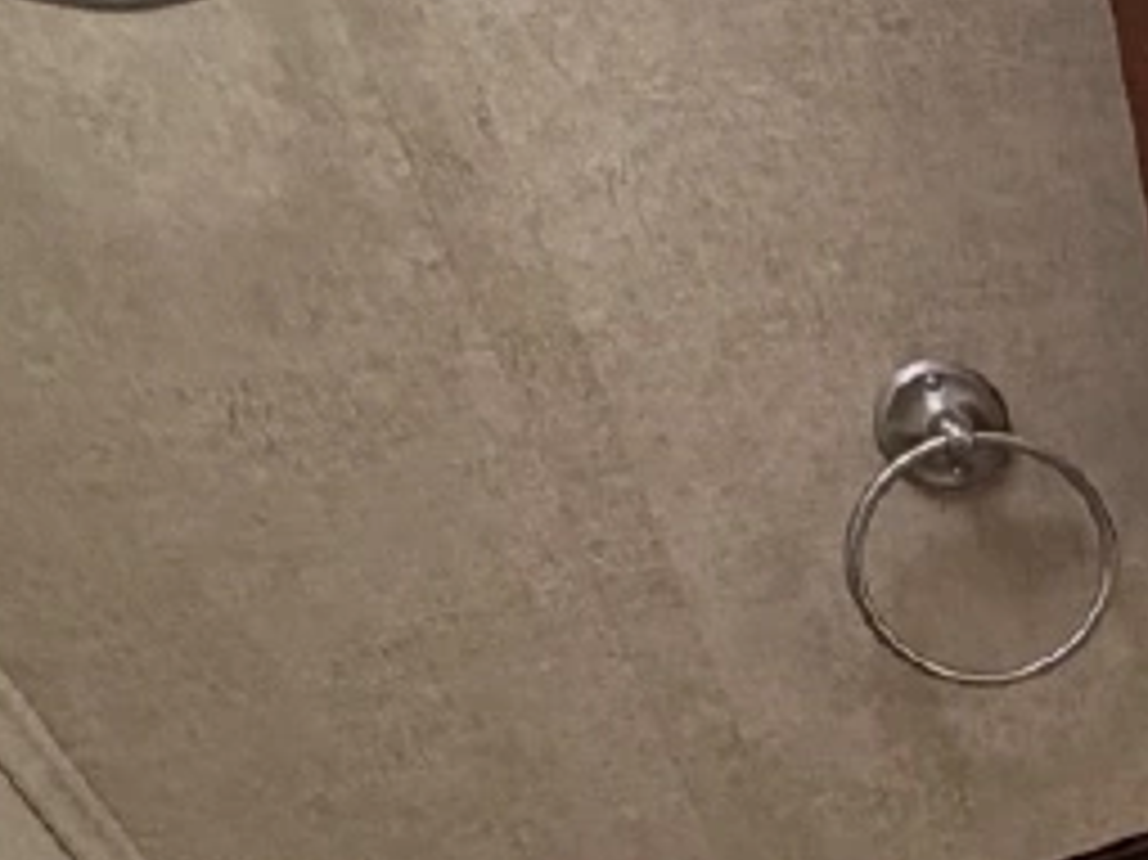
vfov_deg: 30.0
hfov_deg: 30.0
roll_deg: +4.2
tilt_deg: -33.3
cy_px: 910
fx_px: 1459
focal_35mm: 44
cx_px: 1625
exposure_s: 1/60
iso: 500
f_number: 2.2
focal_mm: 2.22
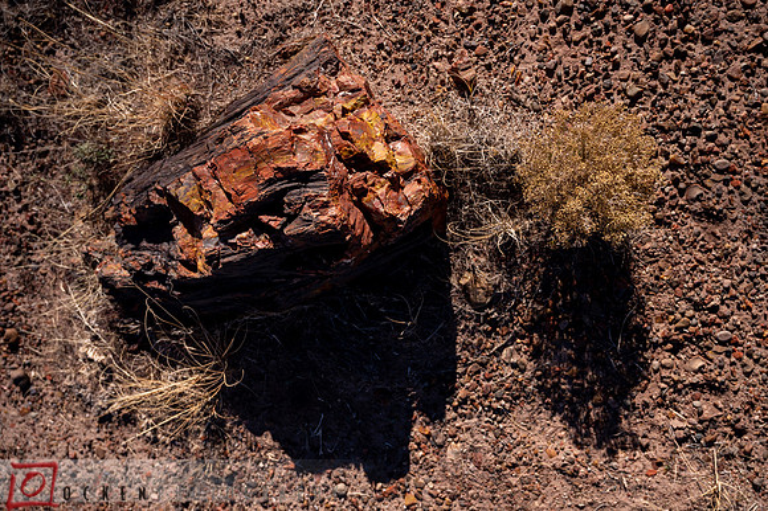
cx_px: 442
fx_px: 589
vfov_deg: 46.8
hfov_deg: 65.8
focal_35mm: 28
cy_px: 280
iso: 200
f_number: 4
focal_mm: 24
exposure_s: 1/2000
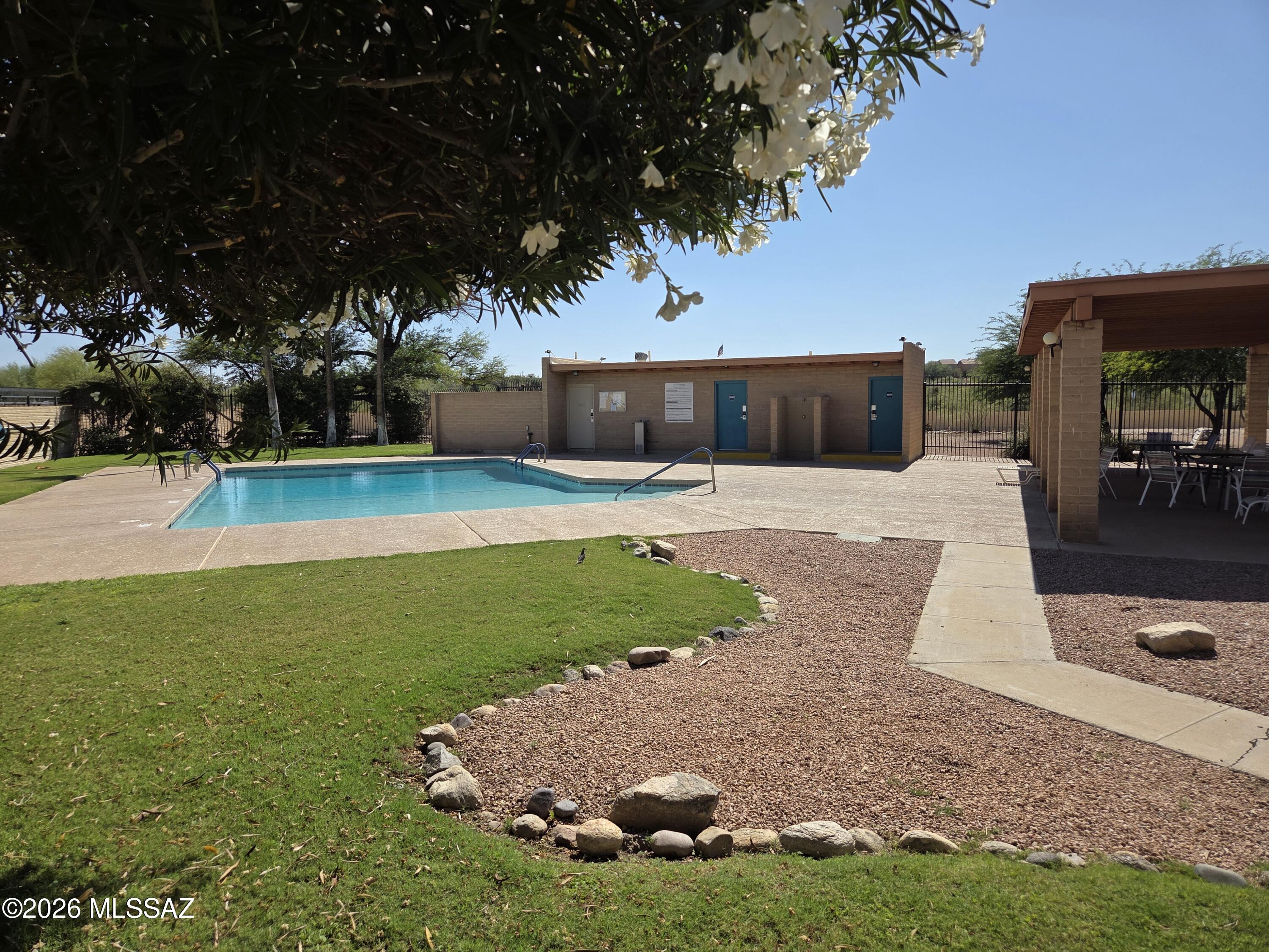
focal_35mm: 23
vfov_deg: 58.9
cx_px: 634
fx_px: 843
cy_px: 476
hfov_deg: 73.9
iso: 80
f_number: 1.8
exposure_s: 1/6412
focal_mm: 5.4
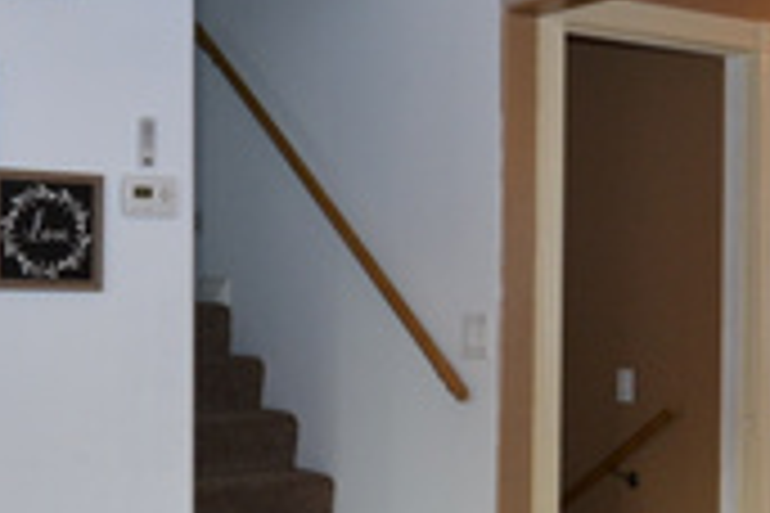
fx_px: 1323
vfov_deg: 21.9
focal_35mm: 62
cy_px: 326
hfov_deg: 32.4
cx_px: 342
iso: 400
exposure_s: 1/60
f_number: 3.2
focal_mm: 11
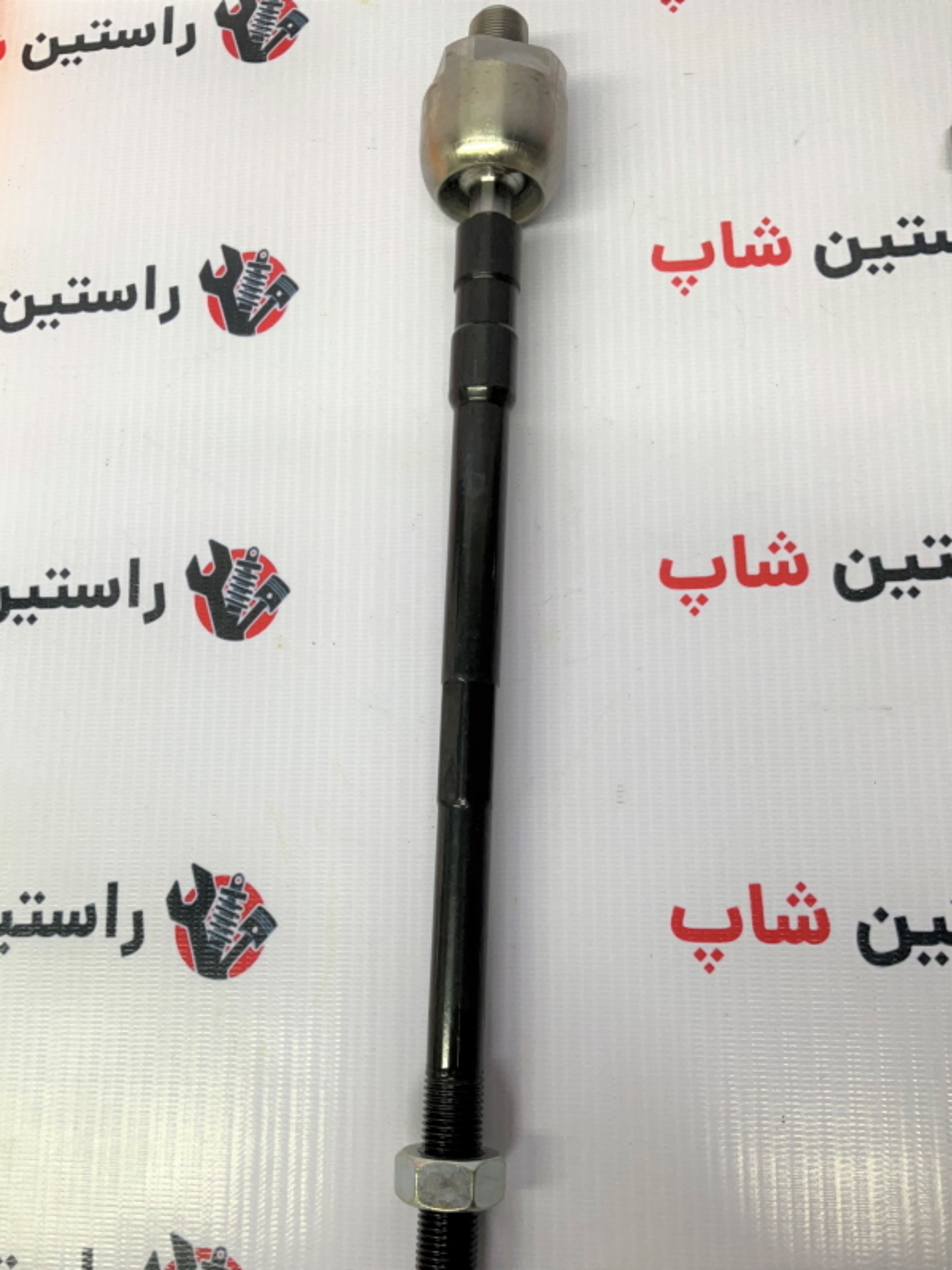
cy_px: 635
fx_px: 1063
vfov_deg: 61.7
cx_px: 476
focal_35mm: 29
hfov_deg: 48.2
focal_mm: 3
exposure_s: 1/100
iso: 64
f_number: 1.8
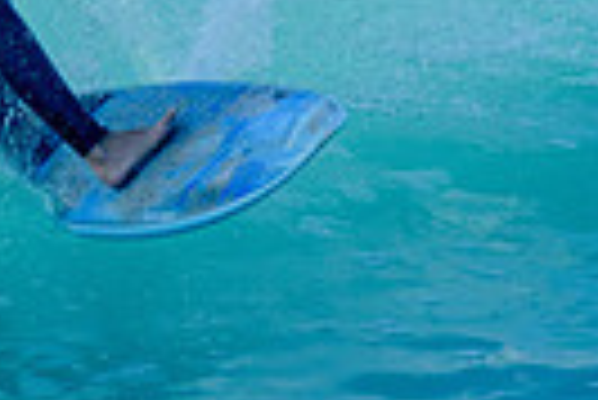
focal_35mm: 2176
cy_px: -258
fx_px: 36185
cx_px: -135
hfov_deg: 0.9
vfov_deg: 0.6
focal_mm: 500
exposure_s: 1/2000
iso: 450
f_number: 5.6
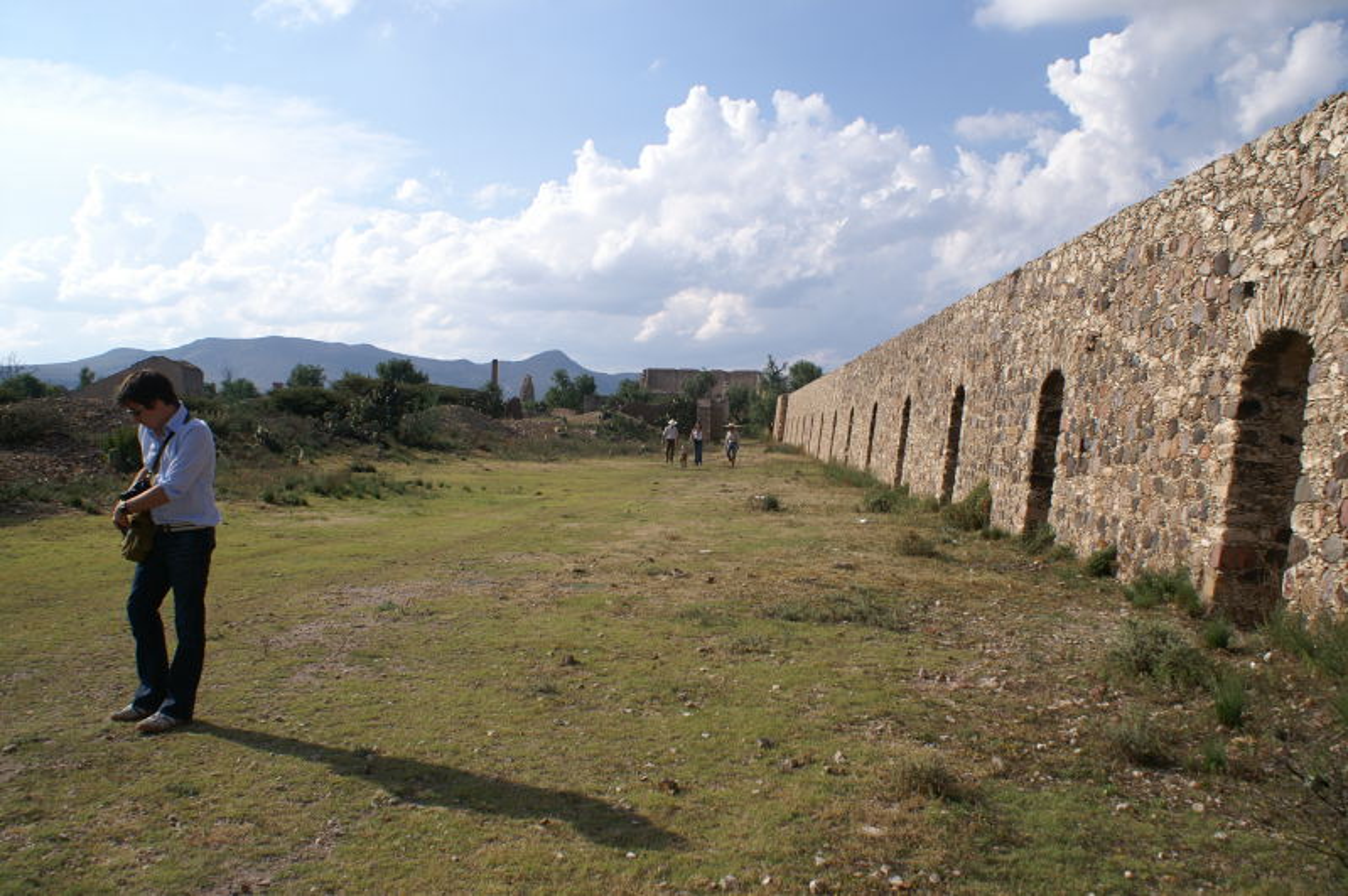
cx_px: 674
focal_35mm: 30
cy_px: 448
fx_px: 1122
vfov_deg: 43.5
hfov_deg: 62.0
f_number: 8
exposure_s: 1/500
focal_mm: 20
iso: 100
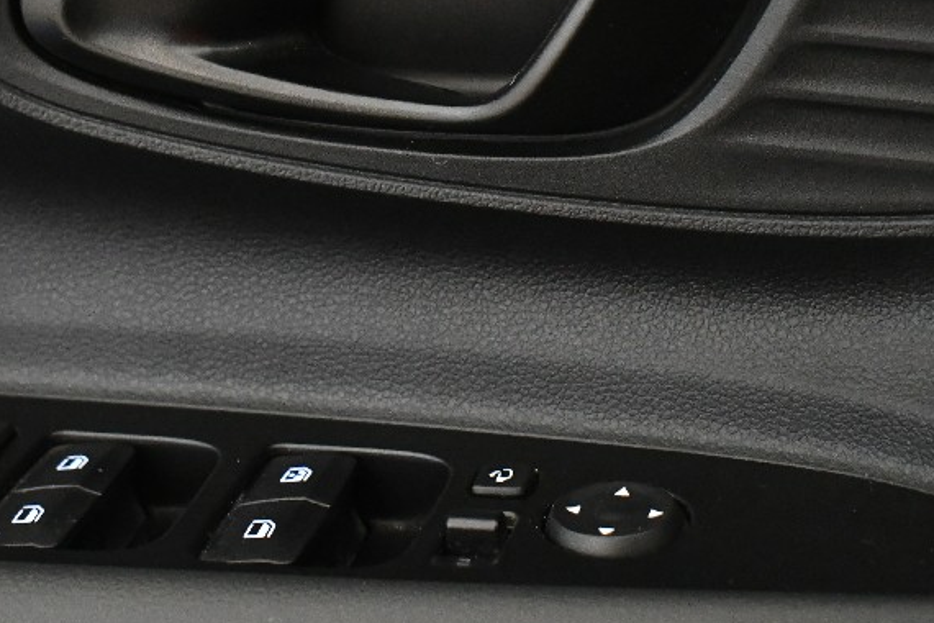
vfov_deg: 14.1
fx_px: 2516
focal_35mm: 97
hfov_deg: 21.0
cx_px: 333
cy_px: 234
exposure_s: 1/60
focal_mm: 36
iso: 6400
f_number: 4.8
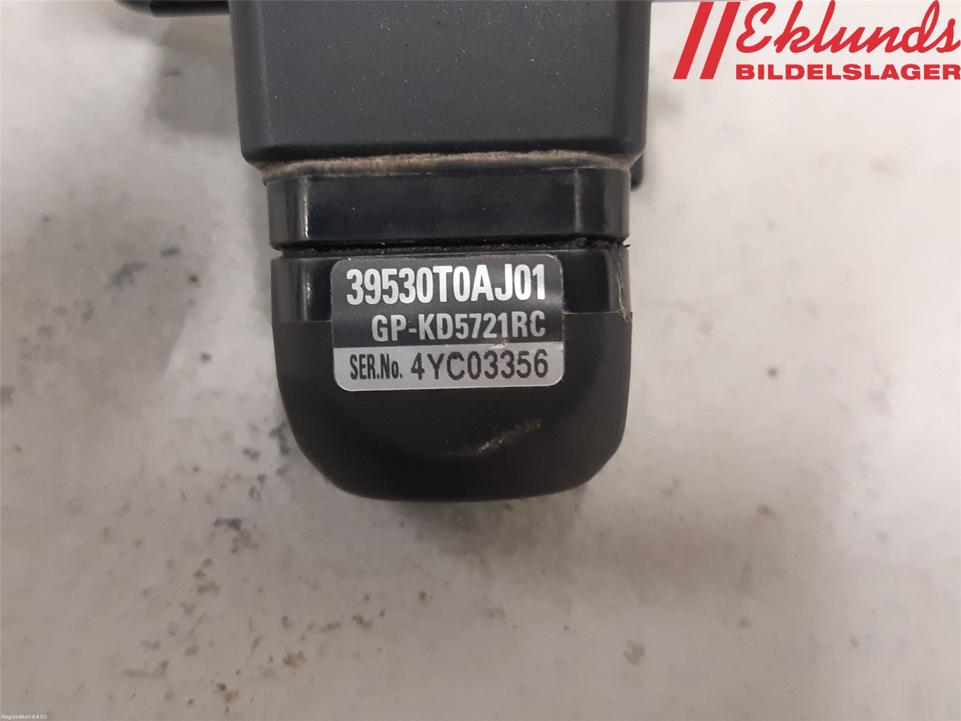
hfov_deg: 67.3
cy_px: 360
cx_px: 480
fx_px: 722
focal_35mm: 26
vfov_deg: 53.1
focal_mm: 3.93
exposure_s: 1/25
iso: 250
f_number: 1.7
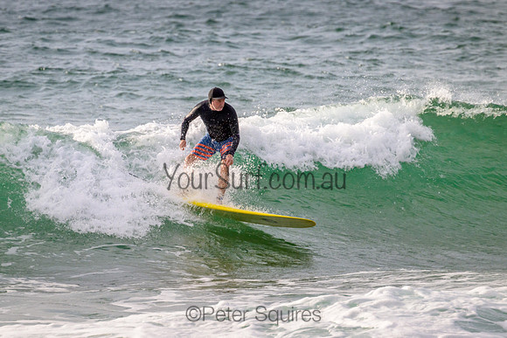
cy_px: 164
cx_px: 228
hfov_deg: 2.3
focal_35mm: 879
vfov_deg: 1.6
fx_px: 12386
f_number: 11
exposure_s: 1/2000
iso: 900
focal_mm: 800
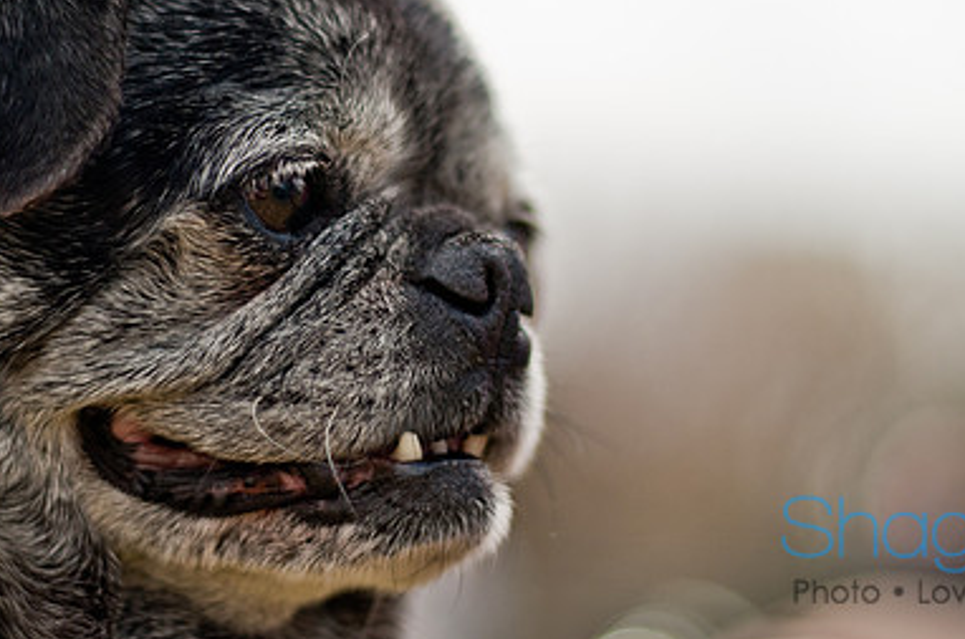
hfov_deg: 18.0
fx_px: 3049
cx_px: 452
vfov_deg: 11.9
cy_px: 170
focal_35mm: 114
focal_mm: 50
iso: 200
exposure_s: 1/5000
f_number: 1.8
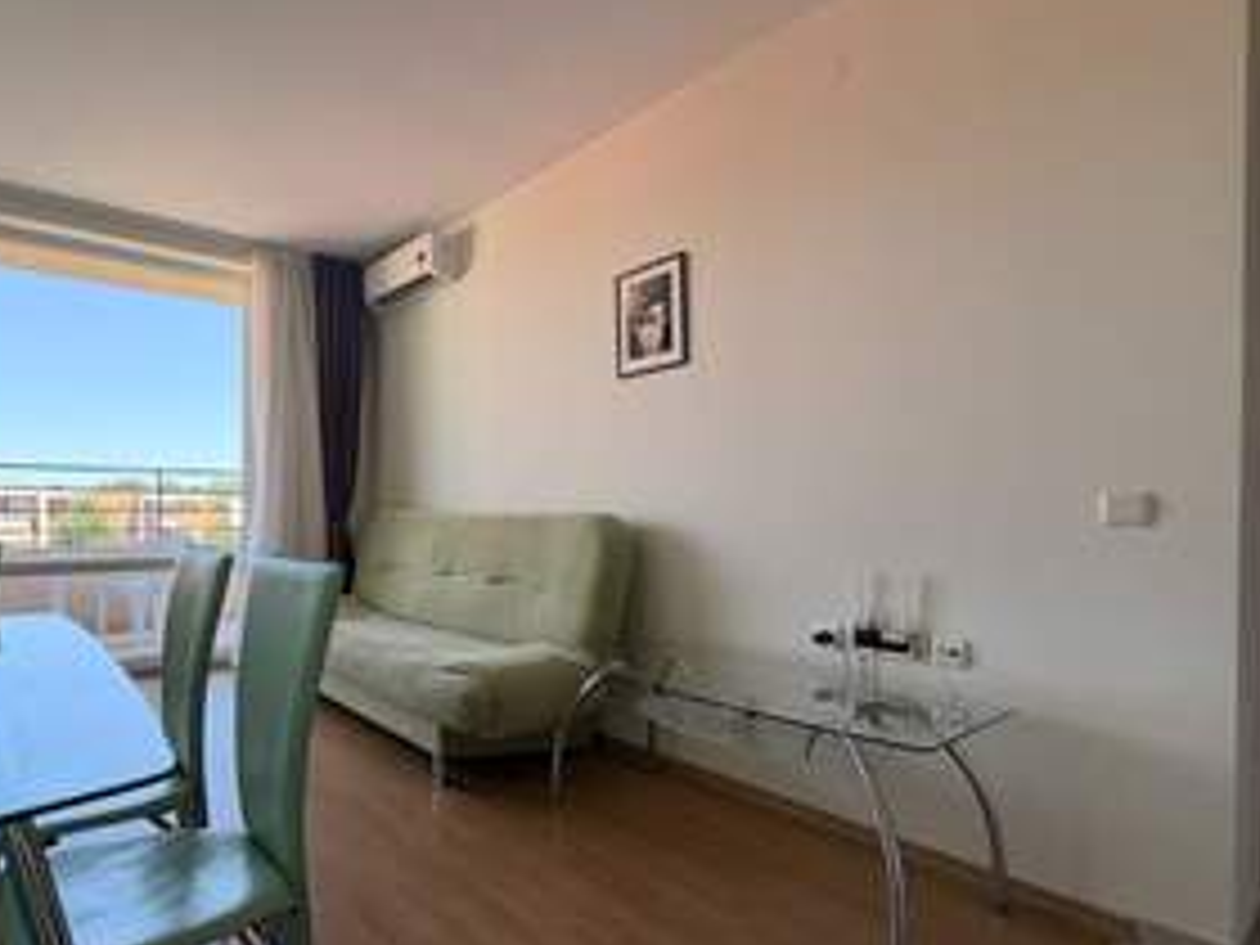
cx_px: 423
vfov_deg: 68.5
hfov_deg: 81.9
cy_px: 515
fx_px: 692
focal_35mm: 19
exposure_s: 1/123
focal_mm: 2.22
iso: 64
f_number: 2.2
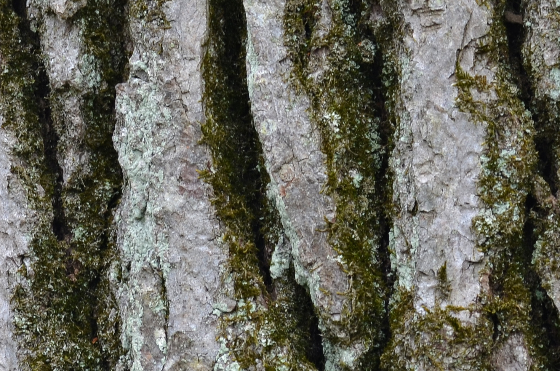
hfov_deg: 5.9
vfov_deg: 3.9
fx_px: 5465
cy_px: 455
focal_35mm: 352
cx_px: 196
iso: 100
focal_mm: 70
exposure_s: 1/15
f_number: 8
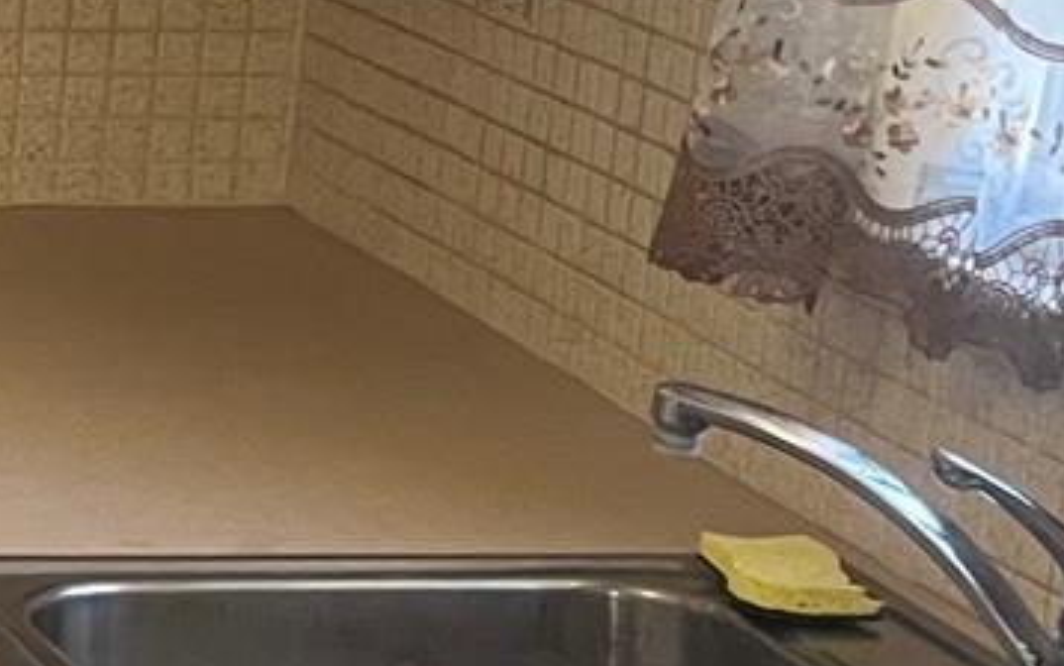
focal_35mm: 155
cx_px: -1308
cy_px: 306
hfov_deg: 11.6
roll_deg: -1.4
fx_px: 4496
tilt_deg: -11.6
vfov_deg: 8.5
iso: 125
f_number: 1.5
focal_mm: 5.7
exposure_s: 1/60
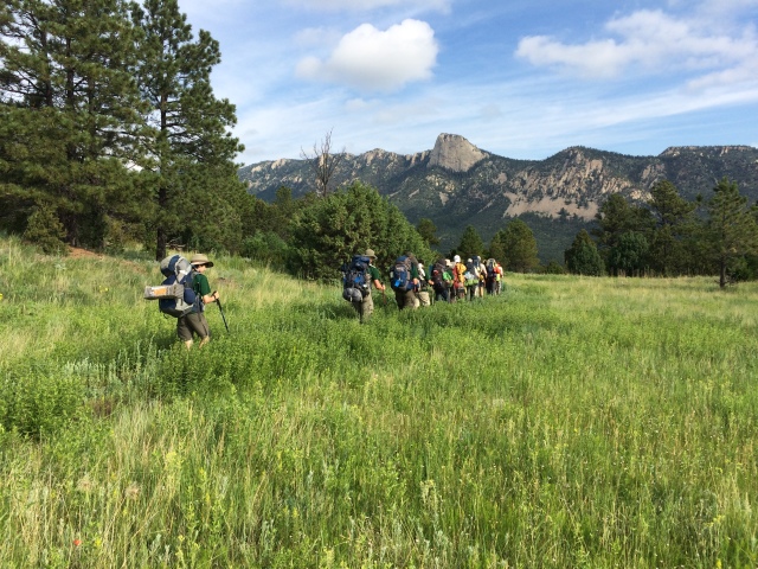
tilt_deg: -6.4
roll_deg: +1.5
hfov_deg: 61.7
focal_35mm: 29
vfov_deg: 48.2
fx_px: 635
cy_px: 284
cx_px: 379
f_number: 2.2
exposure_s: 1/1709
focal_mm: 4.15
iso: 32
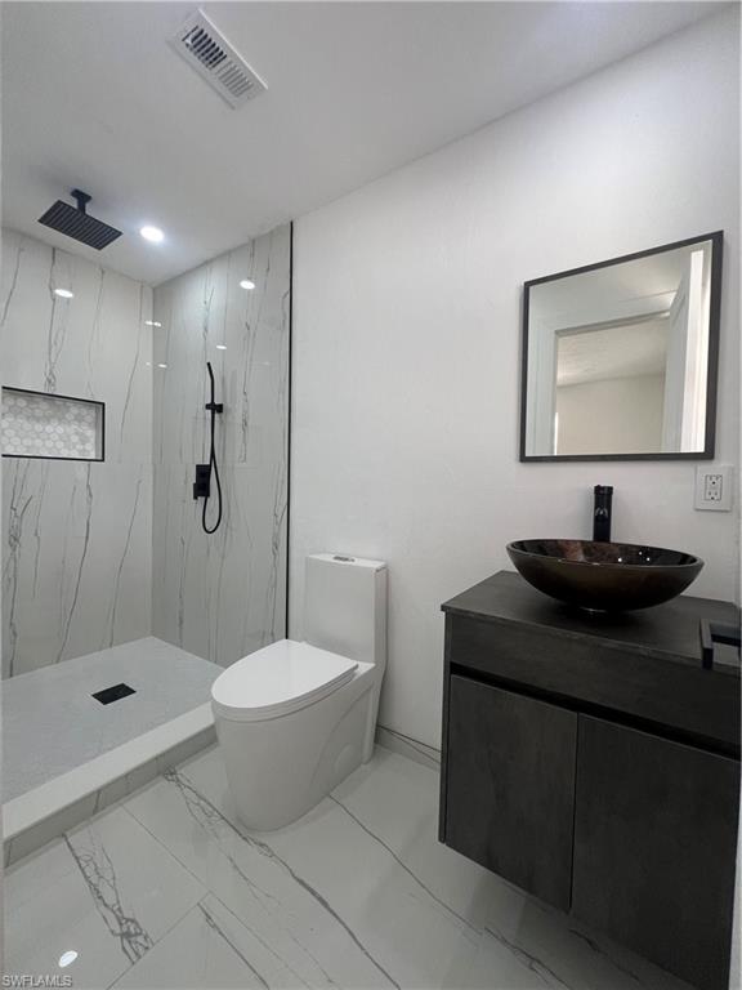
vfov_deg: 106.2
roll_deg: -0.2
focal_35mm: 13
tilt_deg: -0.8
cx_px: 371
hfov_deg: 89.9
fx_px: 372
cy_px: 495
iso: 80
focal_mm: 1.57
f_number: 1.8
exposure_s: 1/99
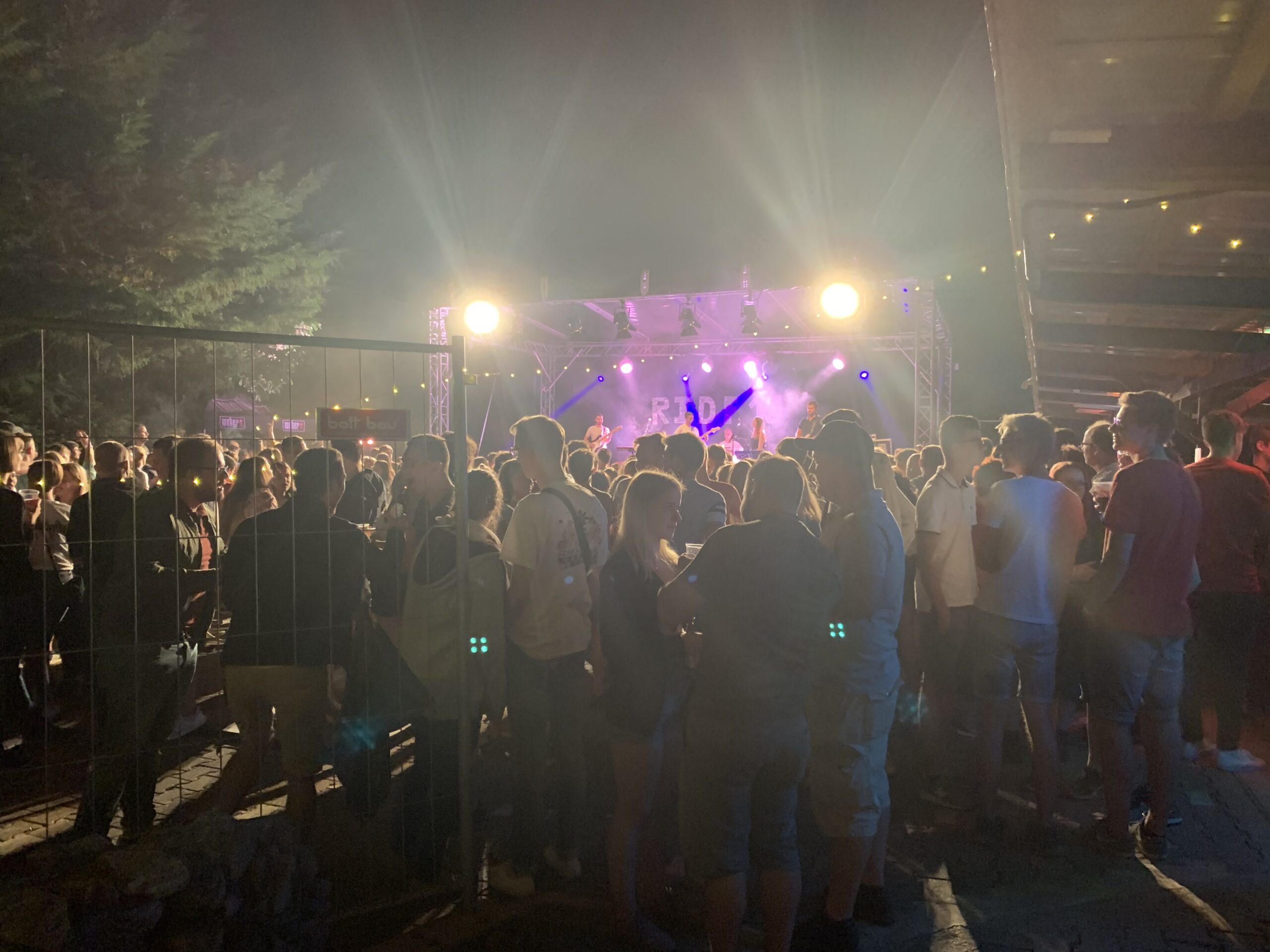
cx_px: 635
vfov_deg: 53.1
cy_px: 476
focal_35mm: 26
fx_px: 954
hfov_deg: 67.3
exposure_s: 1/25
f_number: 1.8
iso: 320
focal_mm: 4.25
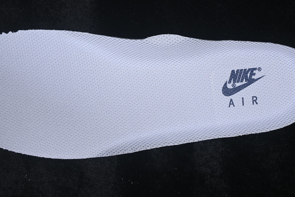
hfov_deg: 27.0
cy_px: 98
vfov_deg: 18.2
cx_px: 148
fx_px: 615
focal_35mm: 75
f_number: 7.1
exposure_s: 1/80
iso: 160
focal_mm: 50
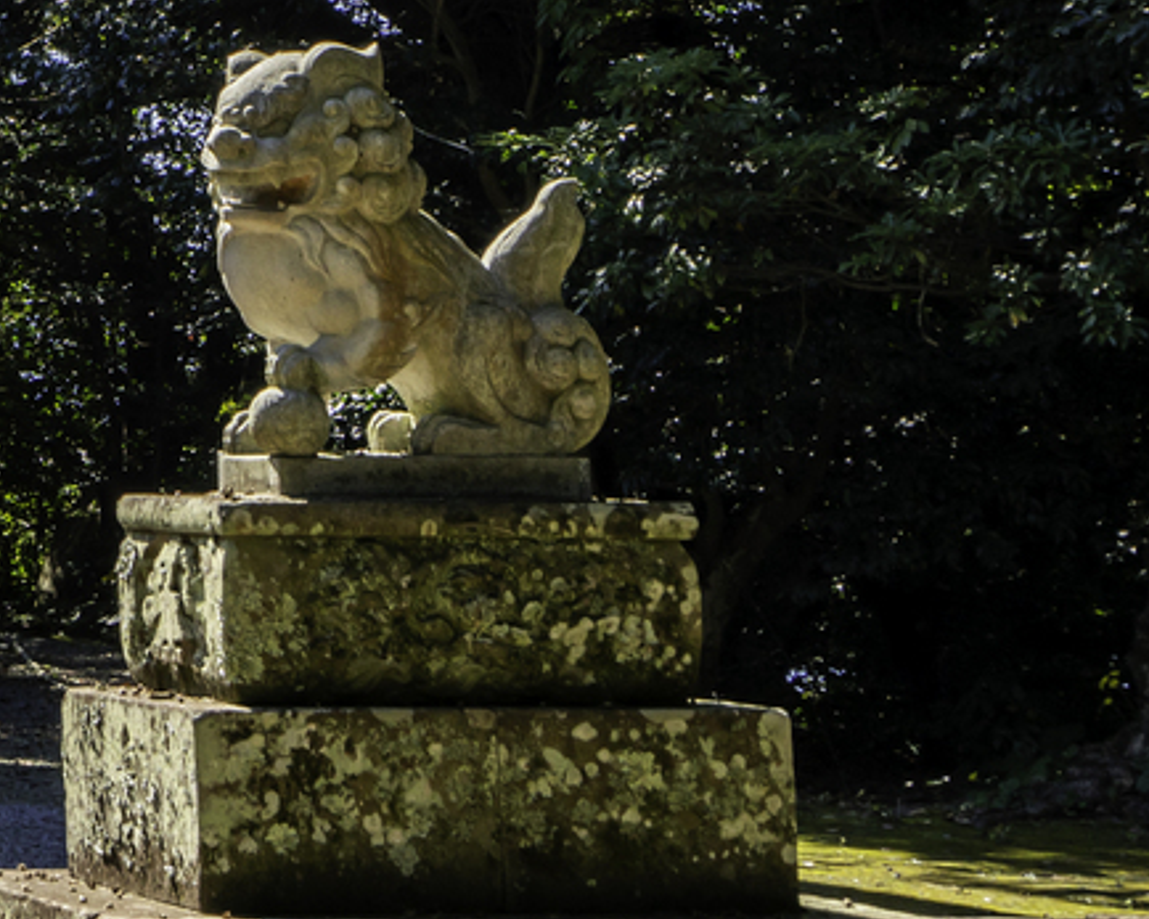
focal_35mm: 147
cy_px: -140
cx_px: -1464
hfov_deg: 11.3
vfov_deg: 10.4
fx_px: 4998
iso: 160
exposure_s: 1/160
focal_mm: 34
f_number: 8
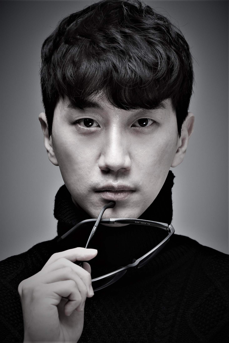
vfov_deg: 27.0
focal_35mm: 75
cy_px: 172
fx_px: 716
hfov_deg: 18.2
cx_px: 114
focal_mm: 75
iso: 100
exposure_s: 1/125
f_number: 4
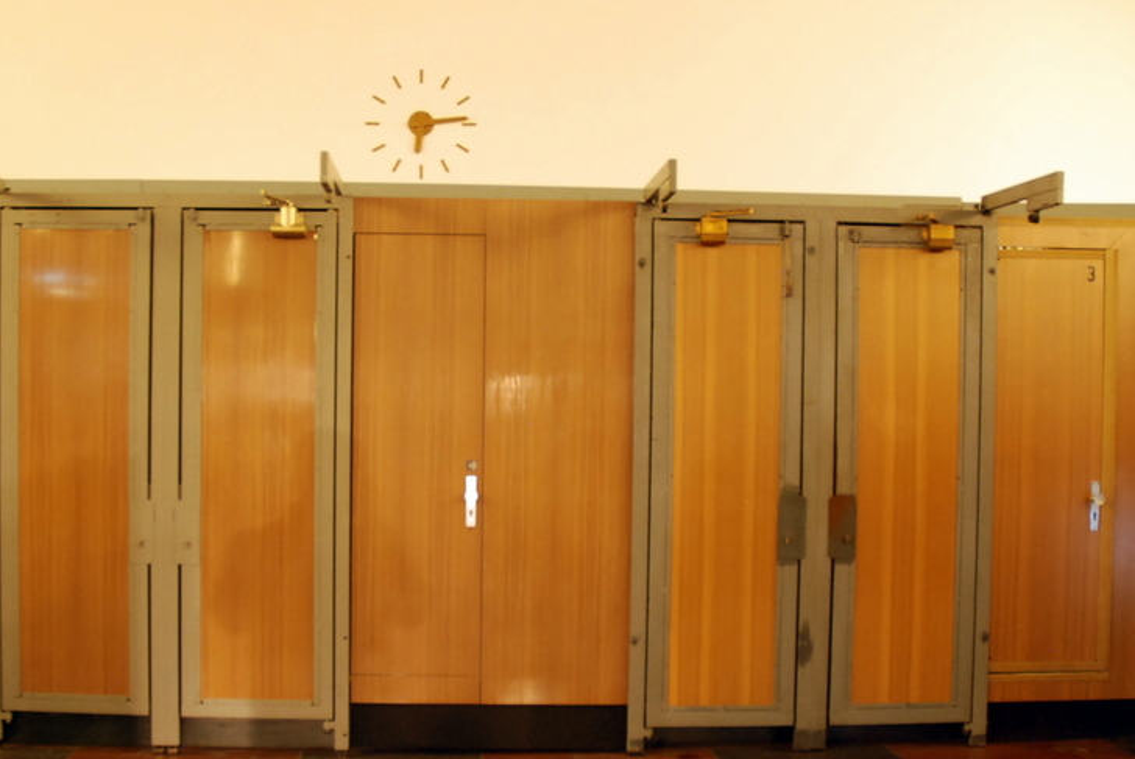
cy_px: 433
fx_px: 1199
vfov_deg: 35.1
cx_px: 486
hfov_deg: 50.5
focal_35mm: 38
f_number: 3.5
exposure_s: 1/15
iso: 800
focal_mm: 18
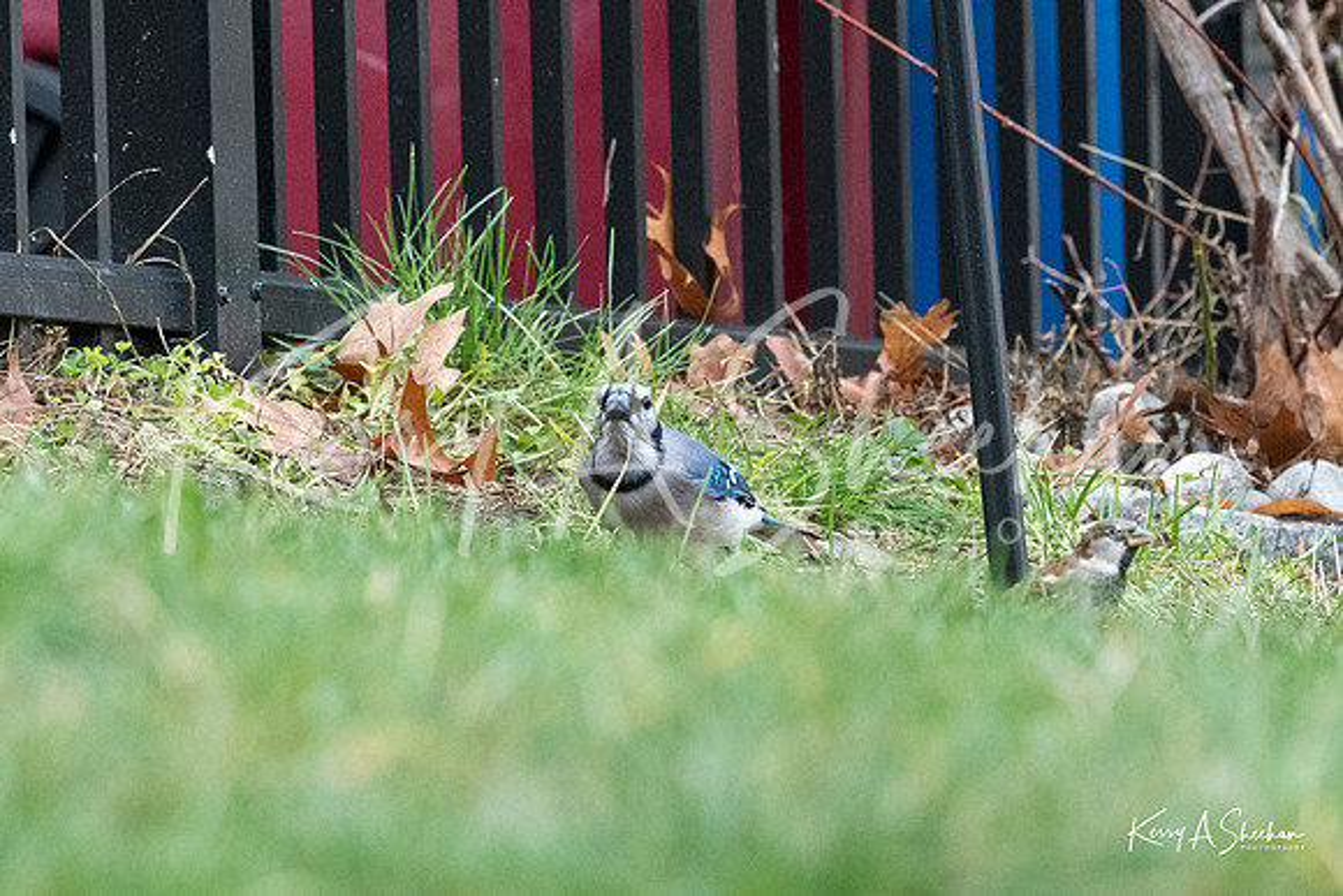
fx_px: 23604
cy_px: 433
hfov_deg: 3.3
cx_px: 669
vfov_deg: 2.2
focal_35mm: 633
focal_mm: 200
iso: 2000
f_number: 6.3
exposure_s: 1/1000
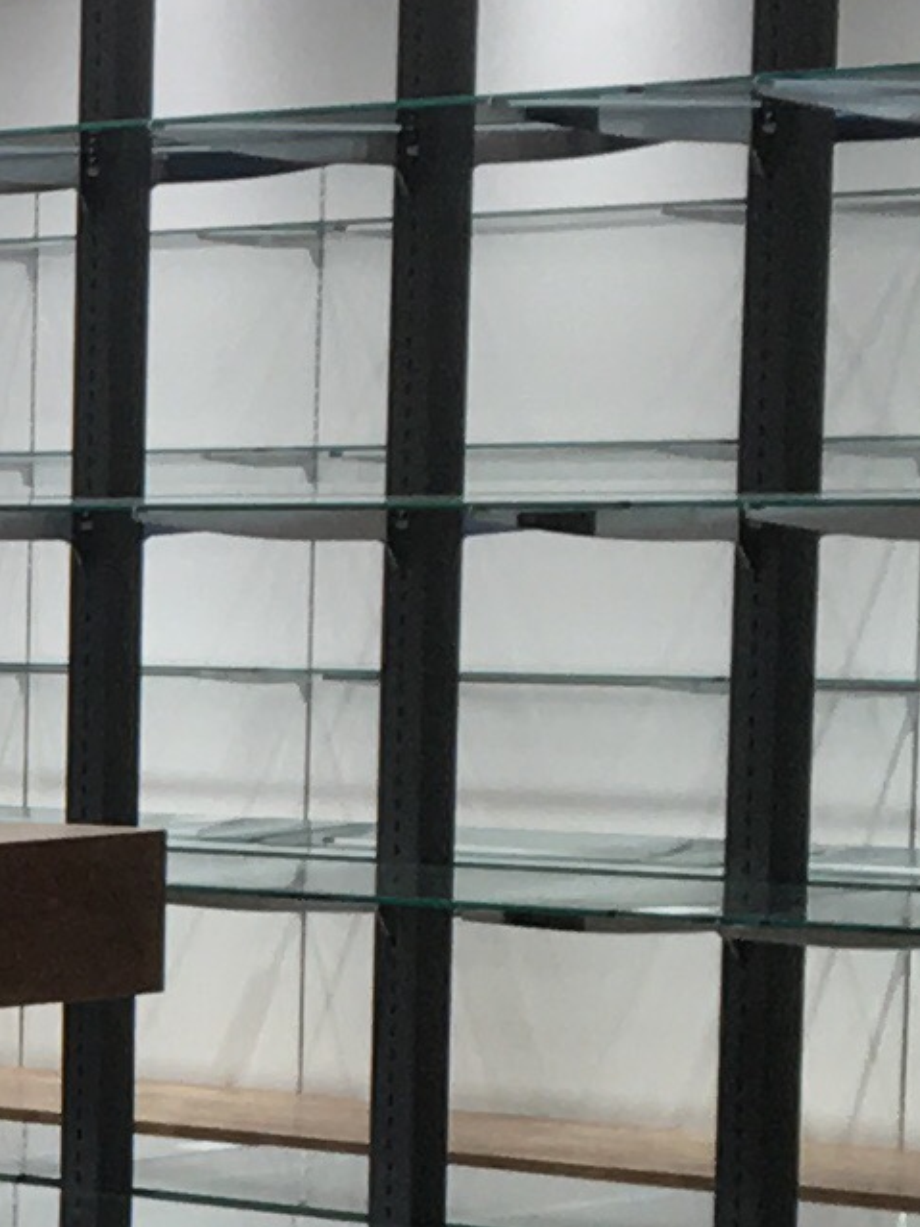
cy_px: 1335
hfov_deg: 7.3
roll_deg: +1.1
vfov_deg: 10.7
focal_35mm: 183
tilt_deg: -8.5
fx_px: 6487
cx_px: -1755
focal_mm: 4.15
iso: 32
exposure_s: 1/60
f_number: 2.2
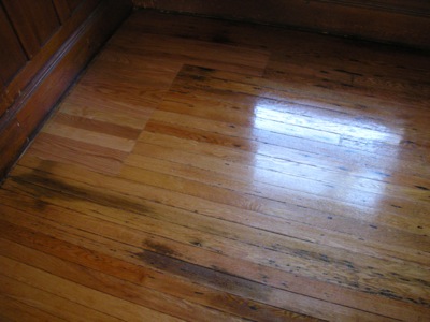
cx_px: 215
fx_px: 435
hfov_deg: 52.6
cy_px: 161
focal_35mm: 35
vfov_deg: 40.7
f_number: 2.8
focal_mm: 5.8
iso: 200
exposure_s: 1/26.1
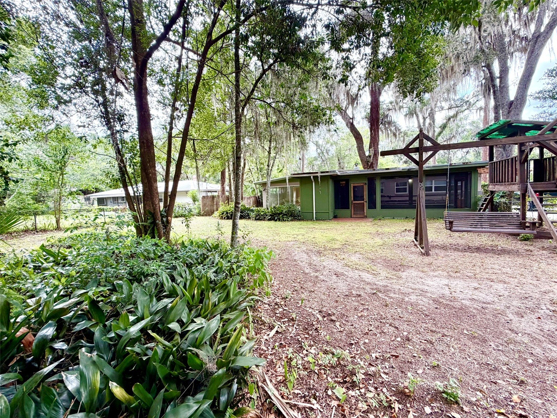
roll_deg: +2.0
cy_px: 209
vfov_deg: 85.7
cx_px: 278
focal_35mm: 14
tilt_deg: -4.5
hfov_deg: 102.1
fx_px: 225
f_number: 2.2
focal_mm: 2.22
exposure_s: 1/121
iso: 80
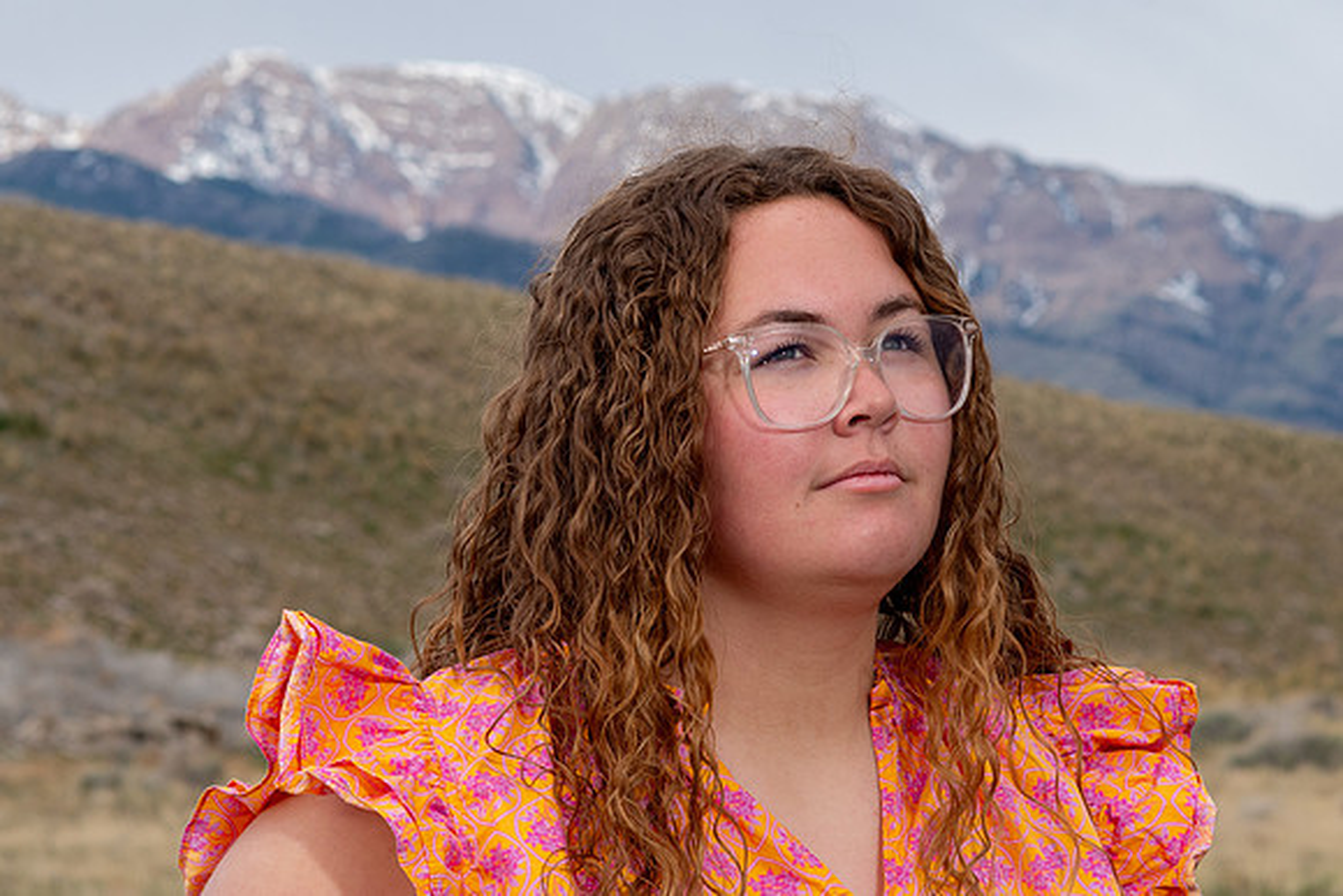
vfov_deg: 8.2
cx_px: 669
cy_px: 347
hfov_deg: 12.2
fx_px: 6286
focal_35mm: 168
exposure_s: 1/80
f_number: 11
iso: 200
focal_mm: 85
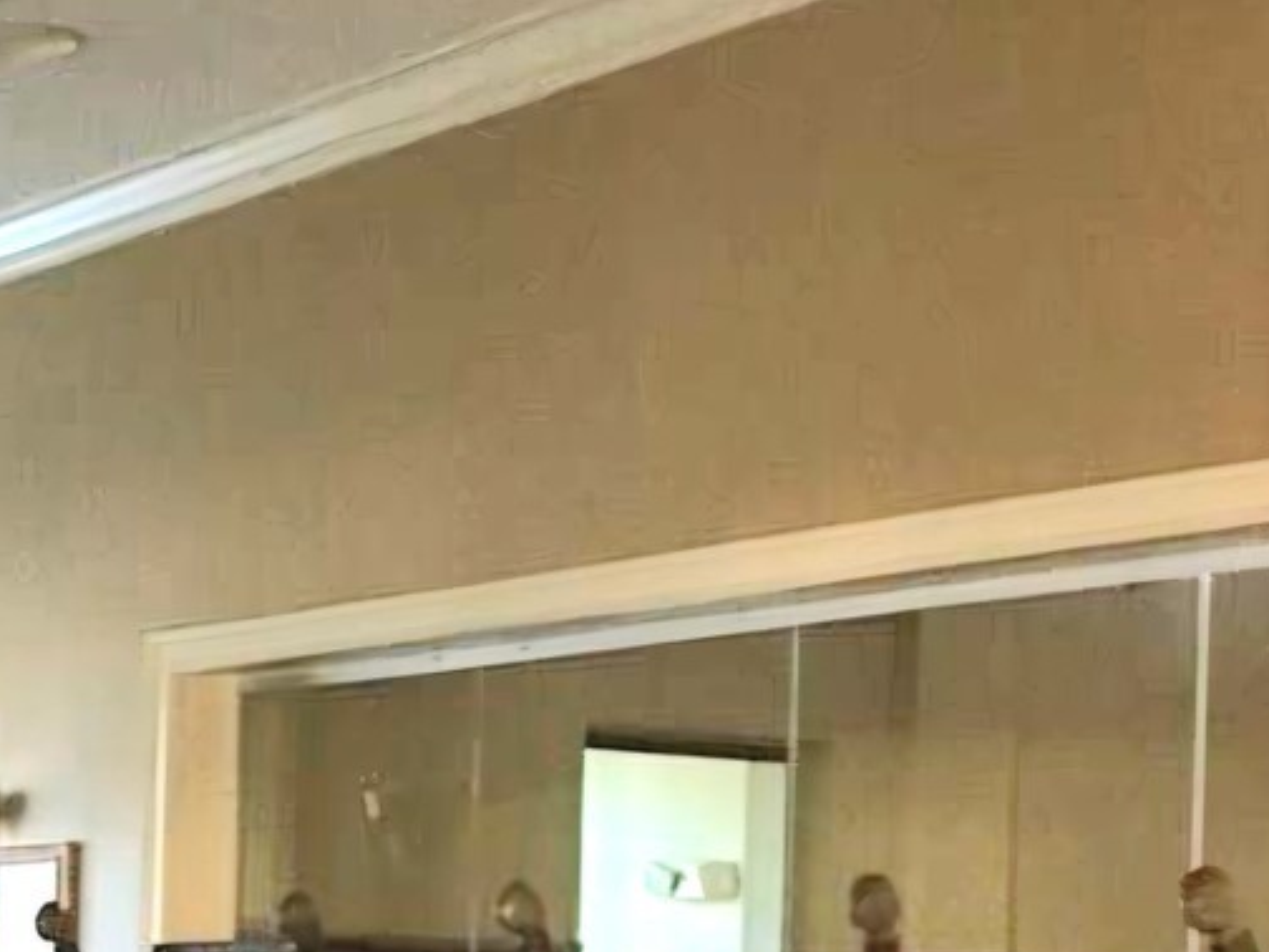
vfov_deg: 15.6
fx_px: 3373
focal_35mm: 92
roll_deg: -0.9
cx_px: -50
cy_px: 1085
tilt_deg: -1.1
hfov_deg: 20.5
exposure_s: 1/17
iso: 250
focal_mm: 4.15
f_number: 2.2
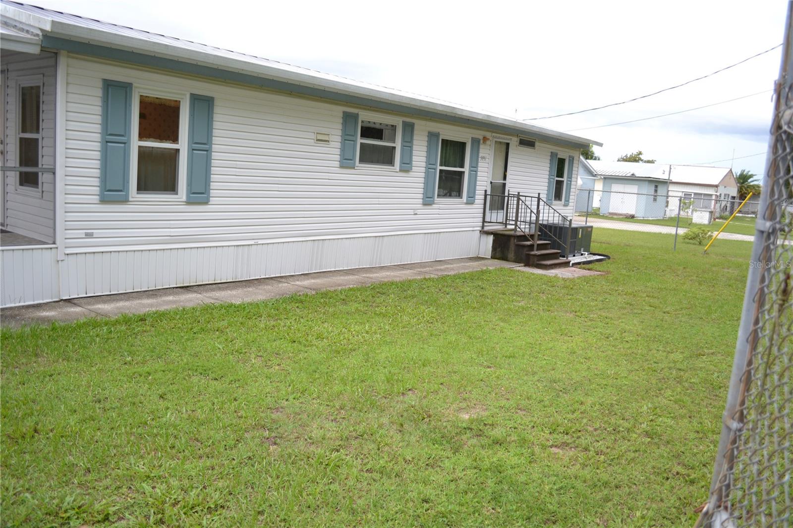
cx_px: 396
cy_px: 264
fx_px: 595
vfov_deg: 47.9
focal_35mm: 27
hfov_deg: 67.4
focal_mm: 18
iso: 360
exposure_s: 1/125
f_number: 5.6
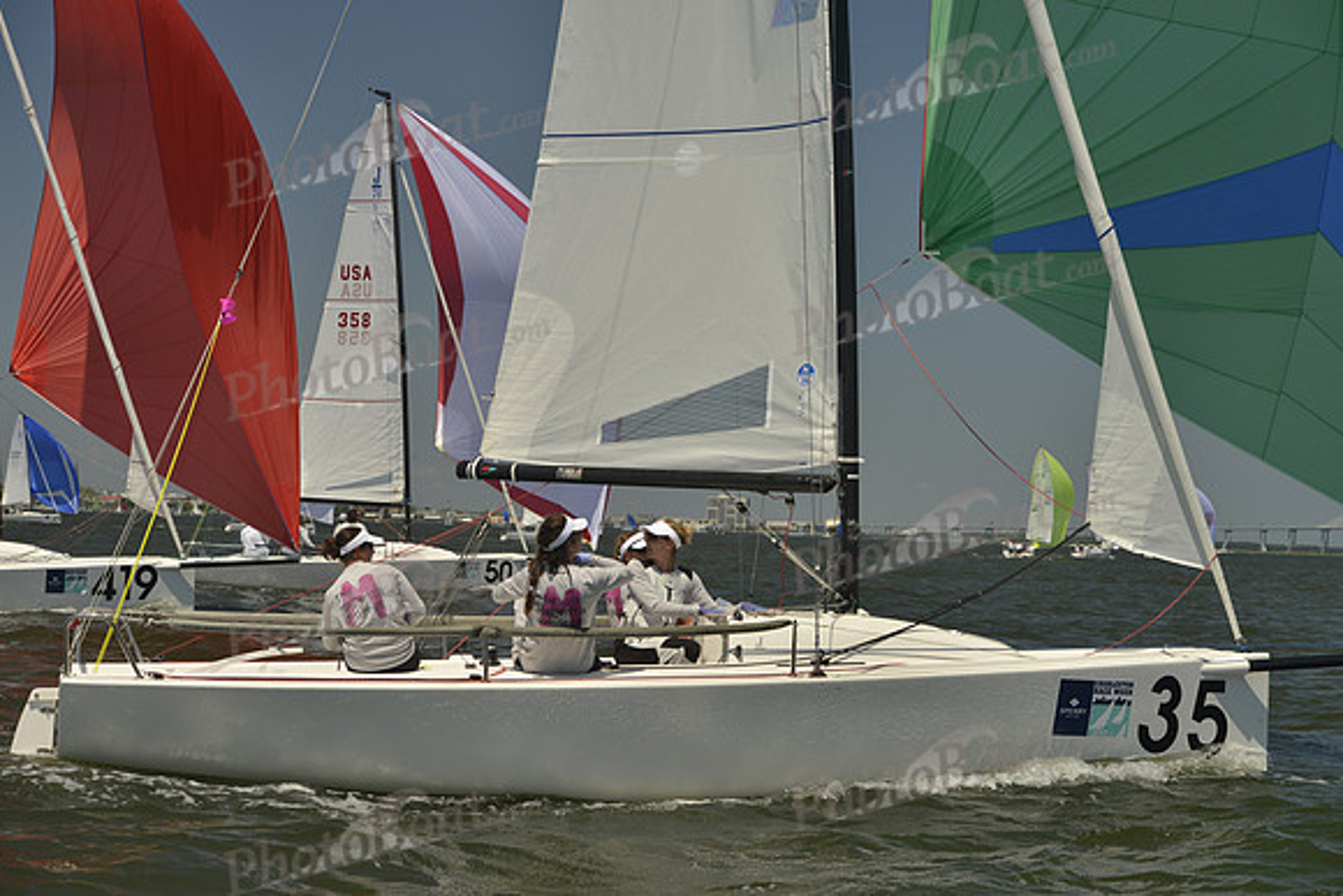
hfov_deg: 28.8
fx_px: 2612
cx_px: 672
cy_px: 448
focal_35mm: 70
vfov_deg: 19.5
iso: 280
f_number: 8
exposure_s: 1/1000
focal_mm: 70
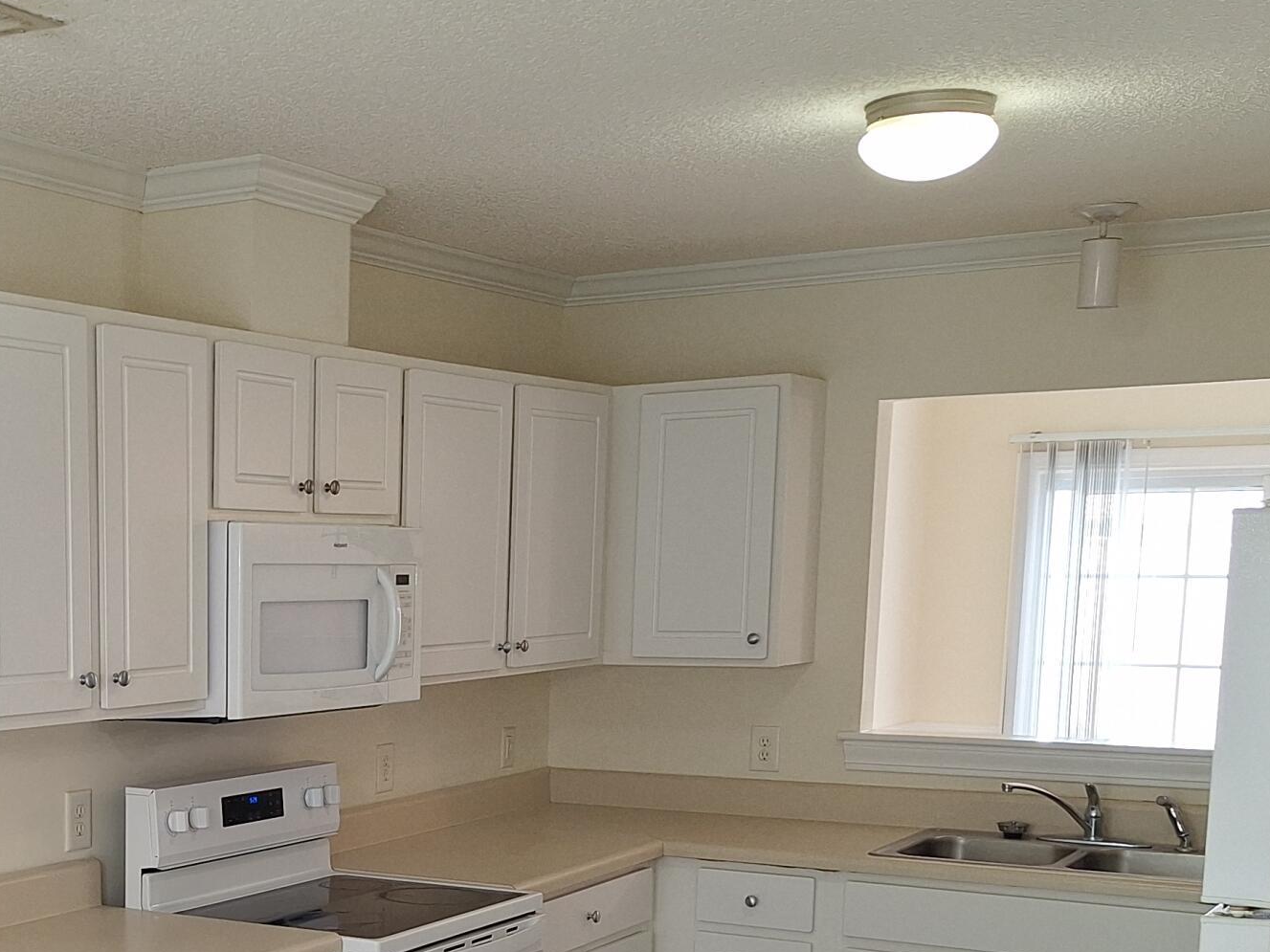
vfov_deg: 27.1
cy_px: 839
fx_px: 1908
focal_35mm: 52
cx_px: 140
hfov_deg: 34.8
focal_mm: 5.54
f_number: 1.8
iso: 64
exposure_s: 1/120
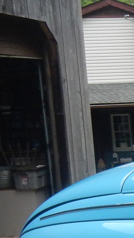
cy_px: 173
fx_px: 663
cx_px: 420
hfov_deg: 9.0
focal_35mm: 105
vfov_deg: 20.2
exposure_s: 1/500
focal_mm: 4.5
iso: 280
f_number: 3.7
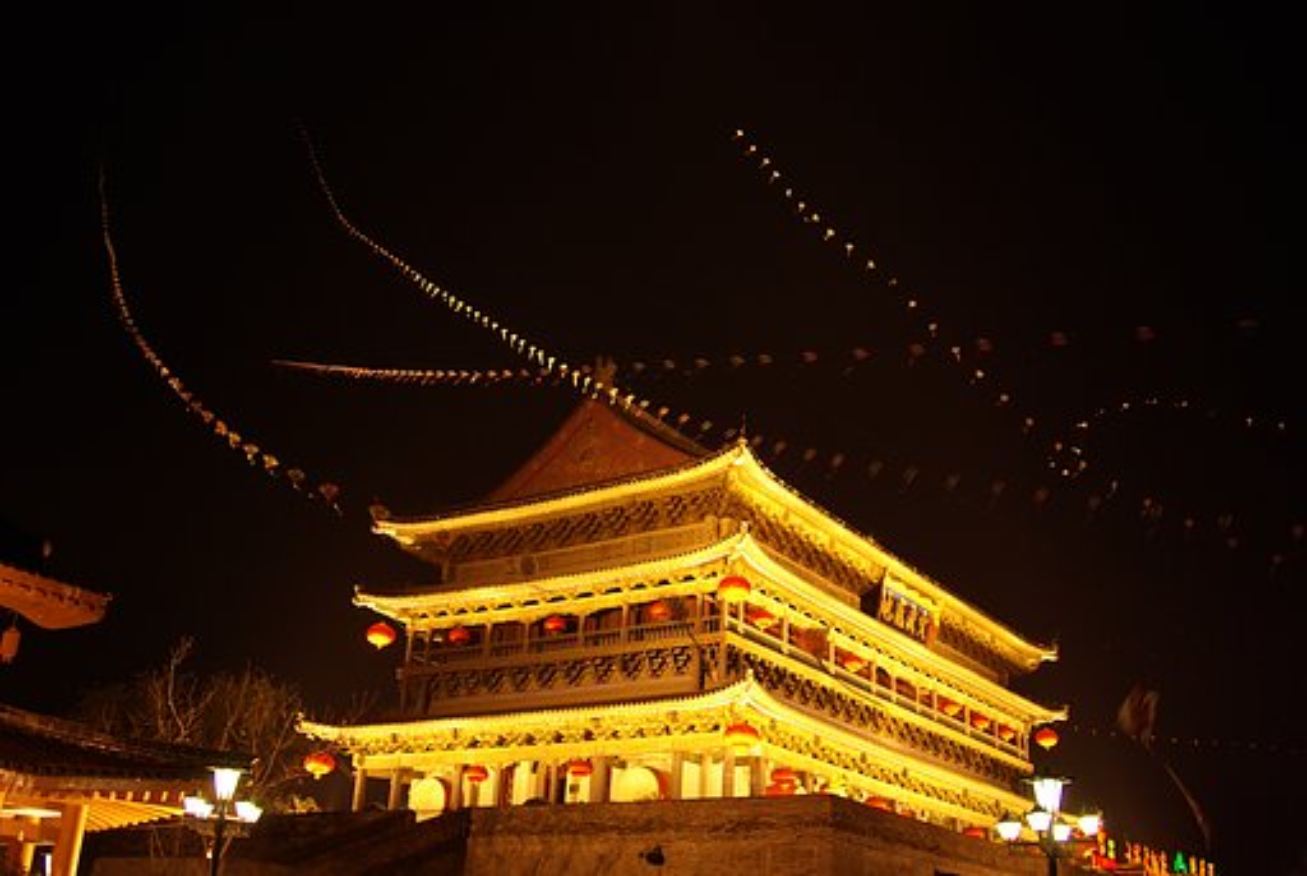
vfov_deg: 37.0
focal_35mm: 36
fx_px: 1309
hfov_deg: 53.1
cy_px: 438
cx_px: 654
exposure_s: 1/8
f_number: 2
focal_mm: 24
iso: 100
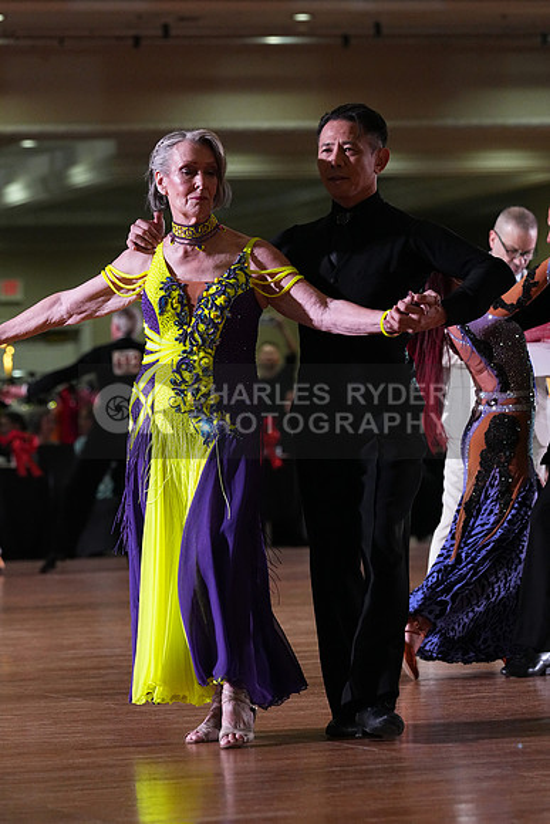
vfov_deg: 11.6
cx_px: 275
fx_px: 4054
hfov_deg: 7.8
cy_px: 412
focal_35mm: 177
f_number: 5.6
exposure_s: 1/400
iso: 6400
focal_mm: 177
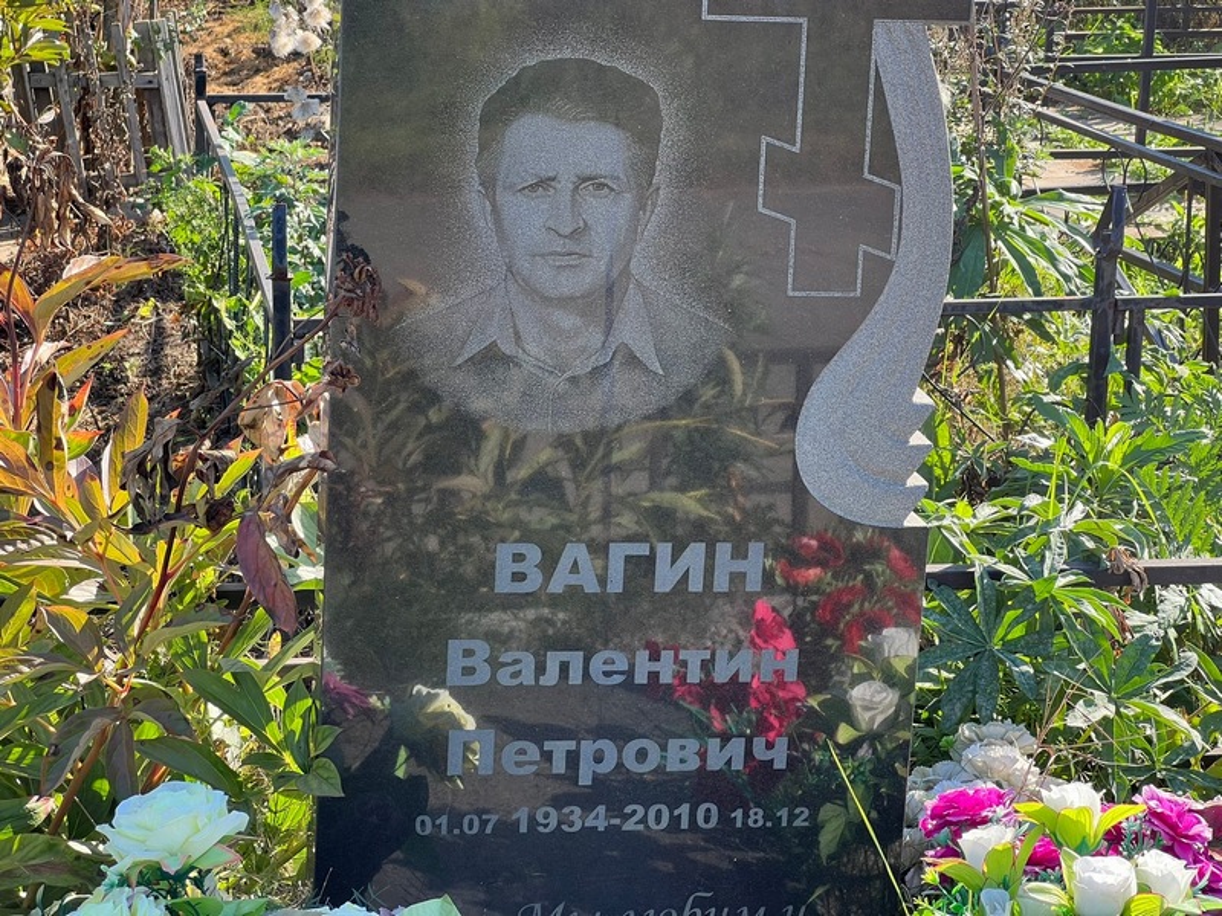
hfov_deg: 25.3
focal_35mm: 77
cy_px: 458
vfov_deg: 19.1
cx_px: 611
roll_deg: -0.3
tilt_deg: -16.0
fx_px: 2718
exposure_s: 1/126
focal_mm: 9
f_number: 2.8
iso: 32
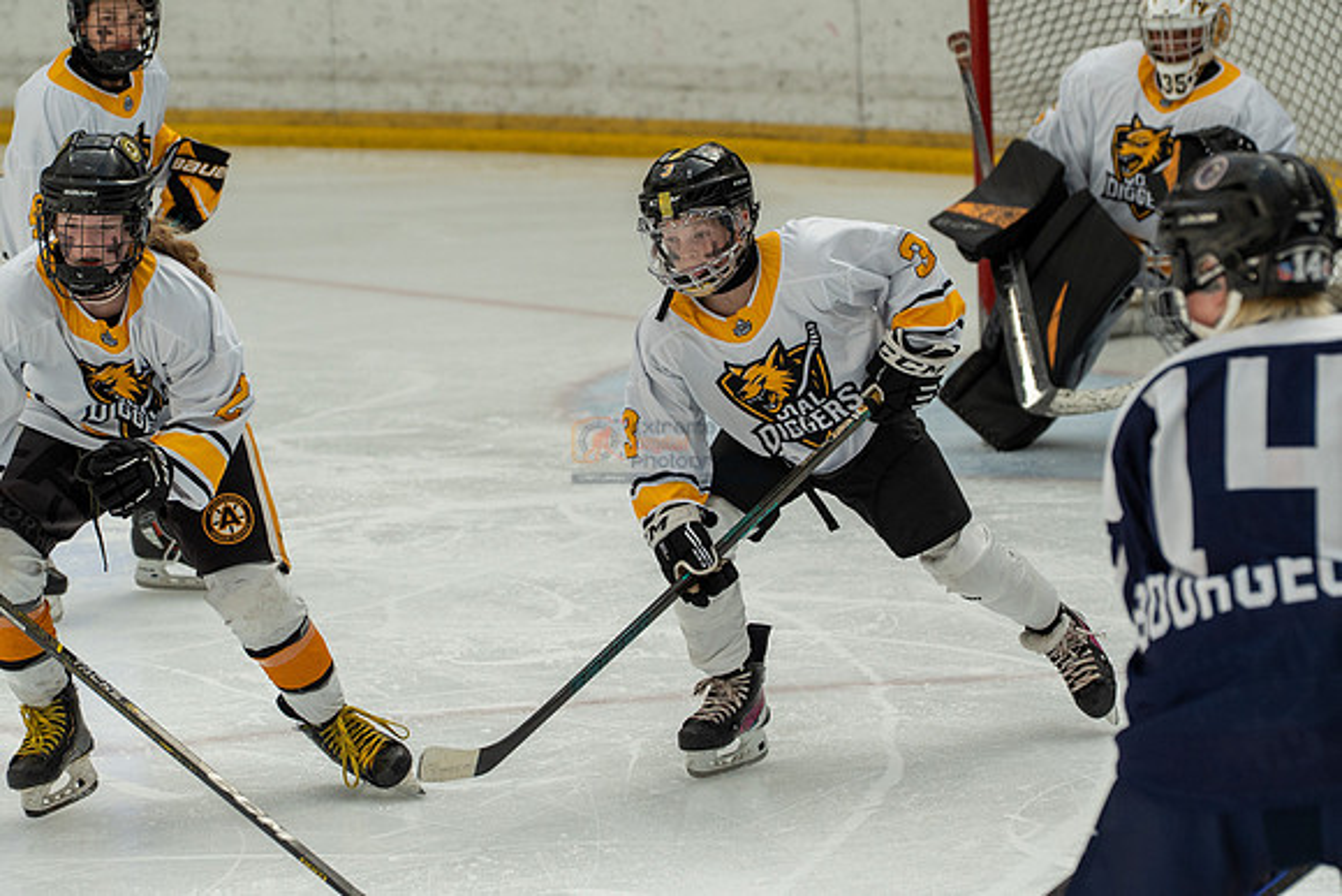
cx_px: 671
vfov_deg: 8.1
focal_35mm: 169
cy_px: 448
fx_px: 6301
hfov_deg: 12.2
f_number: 3.5
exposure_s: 1/1600
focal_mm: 113
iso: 800
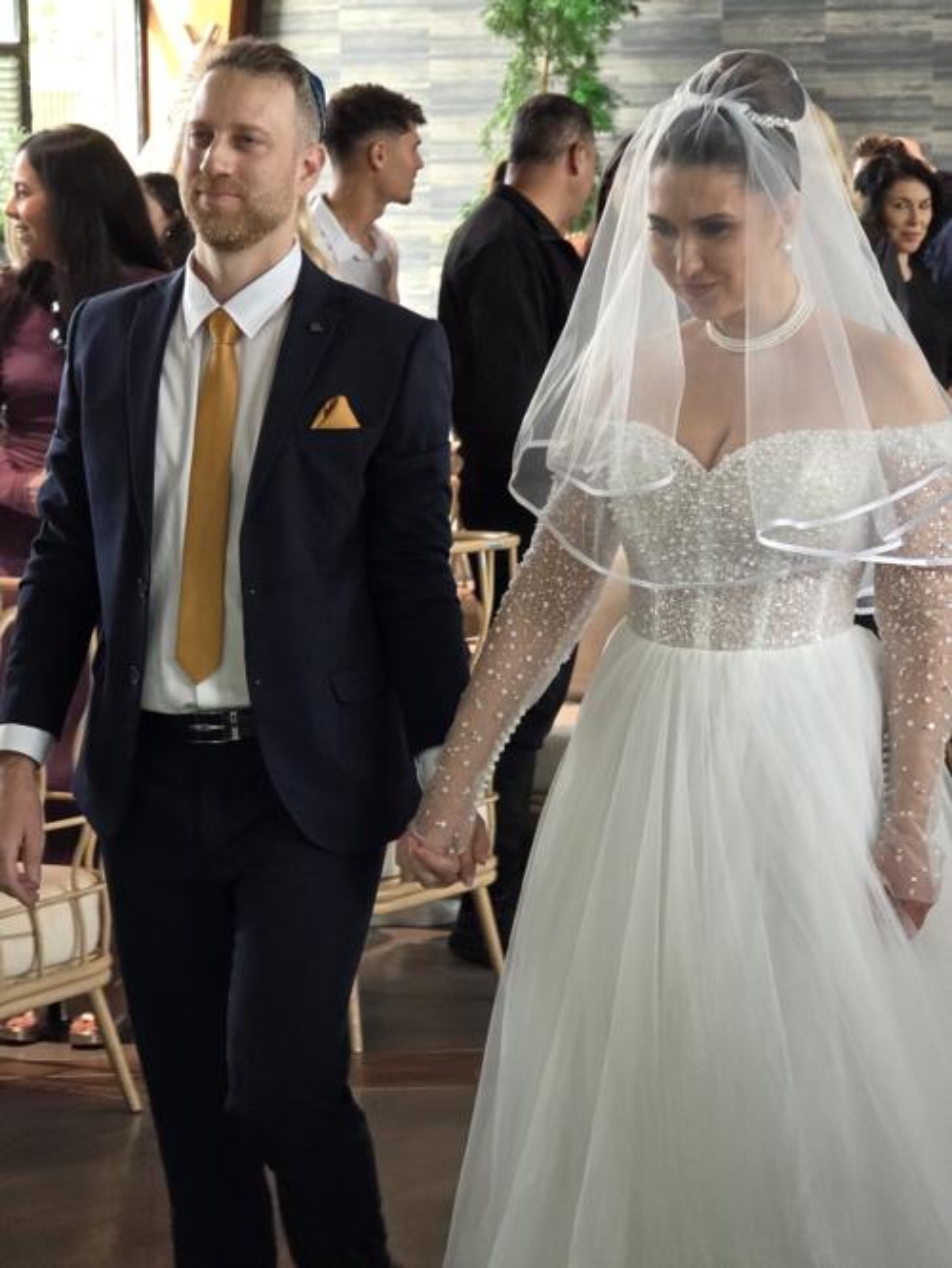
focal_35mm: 115
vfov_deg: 17.1
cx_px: 476
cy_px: 634
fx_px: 4214
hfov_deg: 12.9
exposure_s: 1/100
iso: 640
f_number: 3.4
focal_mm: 18.6
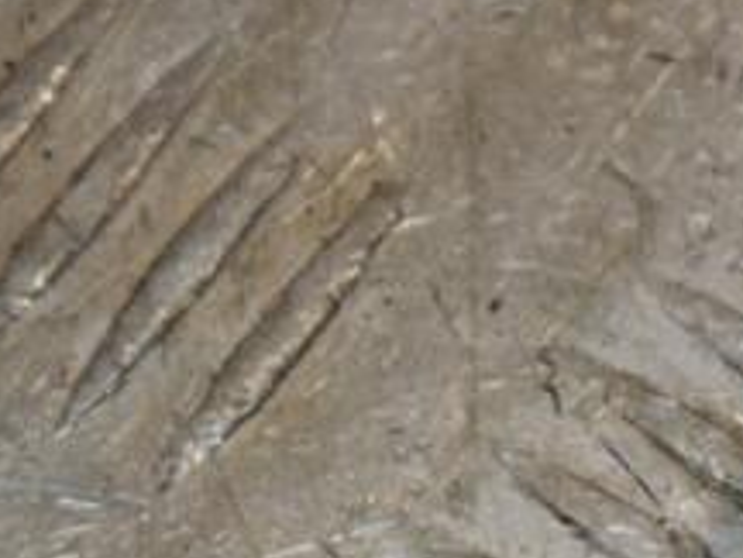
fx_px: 9022
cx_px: 1001
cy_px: 448
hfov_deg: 4.7
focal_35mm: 420
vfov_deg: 3.5
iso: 800
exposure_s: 1/200
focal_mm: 105
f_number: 9
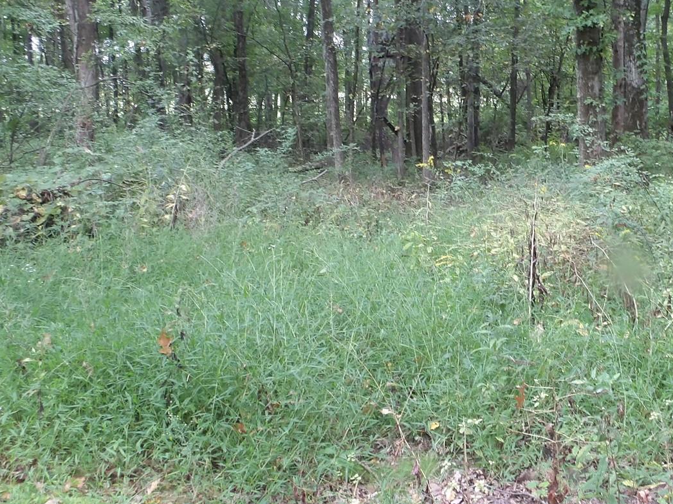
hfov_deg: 40.0
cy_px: 215
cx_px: 442
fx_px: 914
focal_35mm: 47
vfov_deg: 30.8
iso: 200
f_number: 4.1
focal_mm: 4.3
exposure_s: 1/16
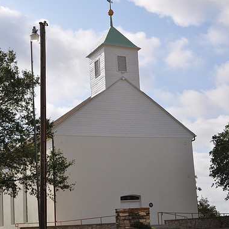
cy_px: 115
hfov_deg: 25.5
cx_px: 112
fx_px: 506
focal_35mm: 68
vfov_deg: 25.5
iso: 200
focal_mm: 35
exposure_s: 1/400
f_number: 10
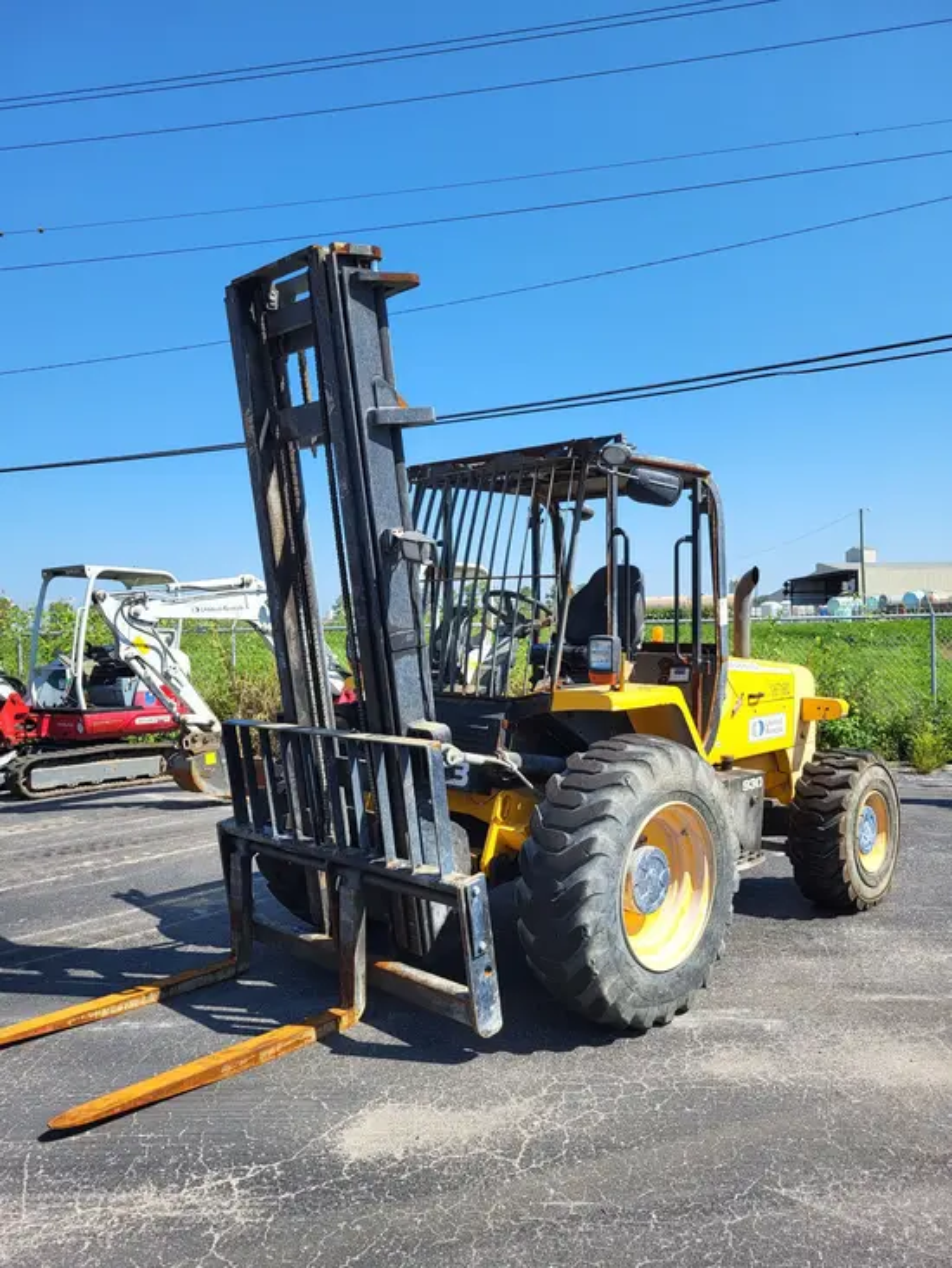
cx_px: 476
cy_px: 634
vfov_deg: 67.3
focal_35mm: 26
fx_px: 953
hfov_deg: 53.1
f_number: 1.8
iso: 40
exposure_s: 1/1681
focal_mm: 5.4
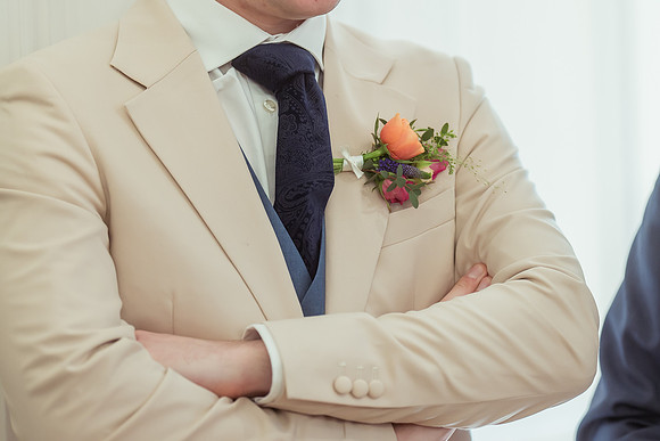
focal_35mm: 202
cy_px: 220
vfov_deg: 6.8
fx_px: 3704
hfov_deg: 10.2
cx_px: 330
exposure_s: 1/500
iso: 1250
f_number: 2
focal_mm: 135
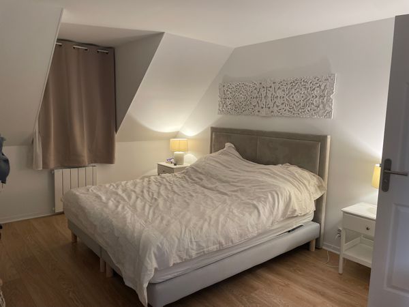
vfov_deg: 53.1
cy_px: 154
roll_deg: -0.8
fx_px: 307
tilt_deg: -6.0
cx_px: 204
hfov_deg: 67.3
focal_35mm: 26
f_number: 1.6
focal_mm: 4.2
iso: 160
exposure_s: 1/50
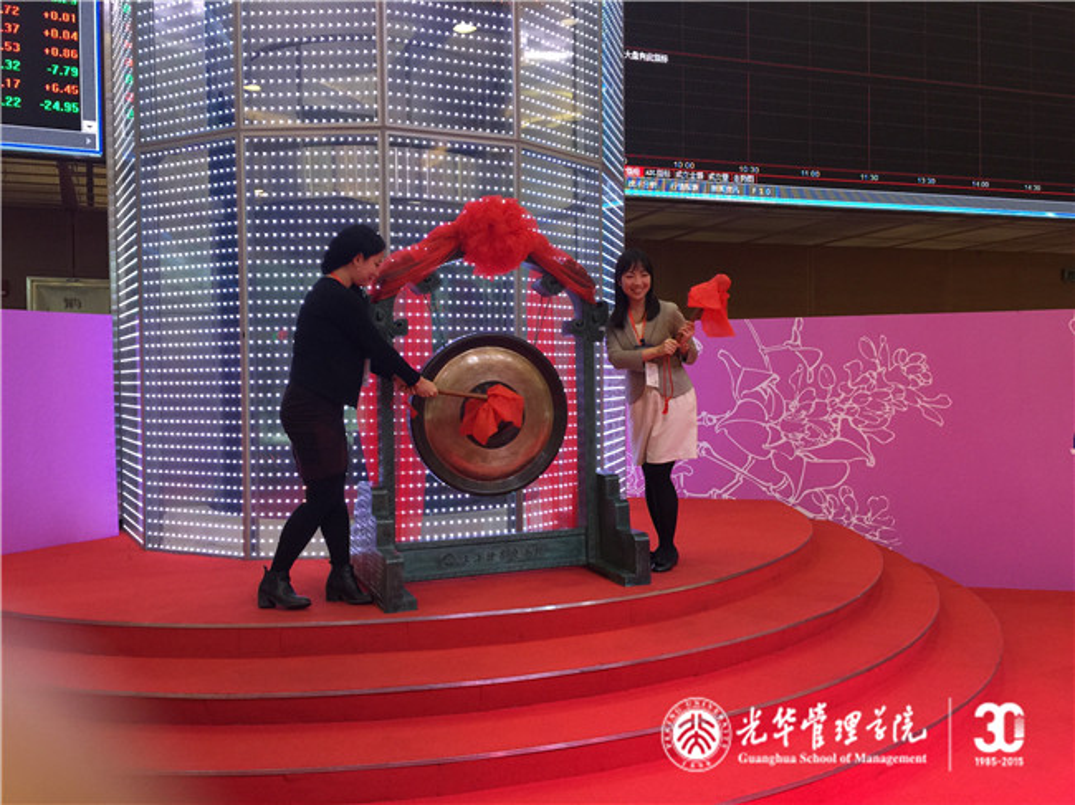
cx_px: 538
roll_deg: -0.2
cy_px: 402
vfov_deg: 48.2
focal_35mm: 29
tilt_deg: +0.3
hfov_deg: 61.7
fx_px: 900
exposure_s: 1/15
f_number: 2.2
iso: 64
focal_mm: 4.15
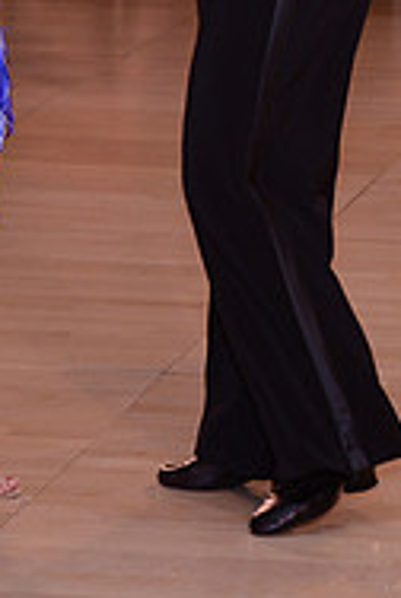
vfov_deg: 7.8
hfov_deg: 5.3
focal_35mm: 262
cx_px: 151
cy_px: -172
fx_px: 4361
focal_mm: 85
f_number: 5
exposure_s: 1/250
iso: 1600
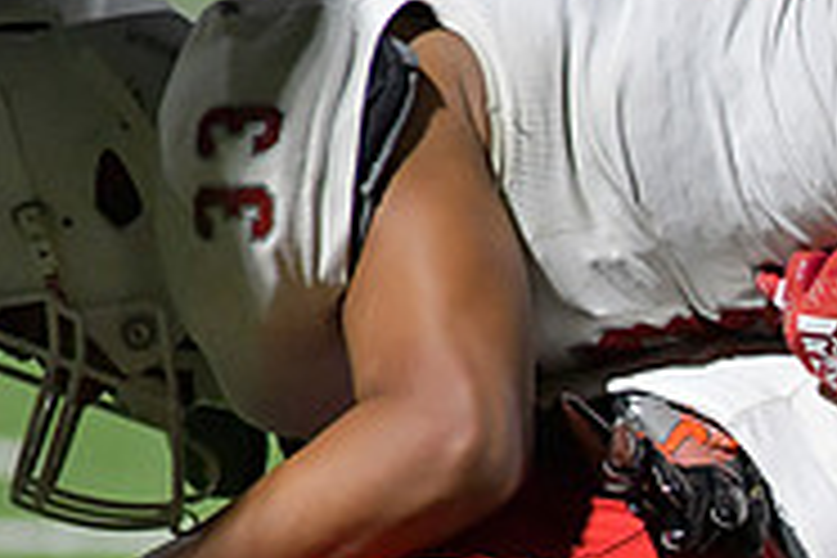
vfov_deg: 1.5
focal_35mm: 937
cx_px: 1004
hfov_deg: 2.2
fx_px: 21784
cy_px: 655
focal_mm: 300
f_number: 4
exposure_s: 1/1250
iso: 8000
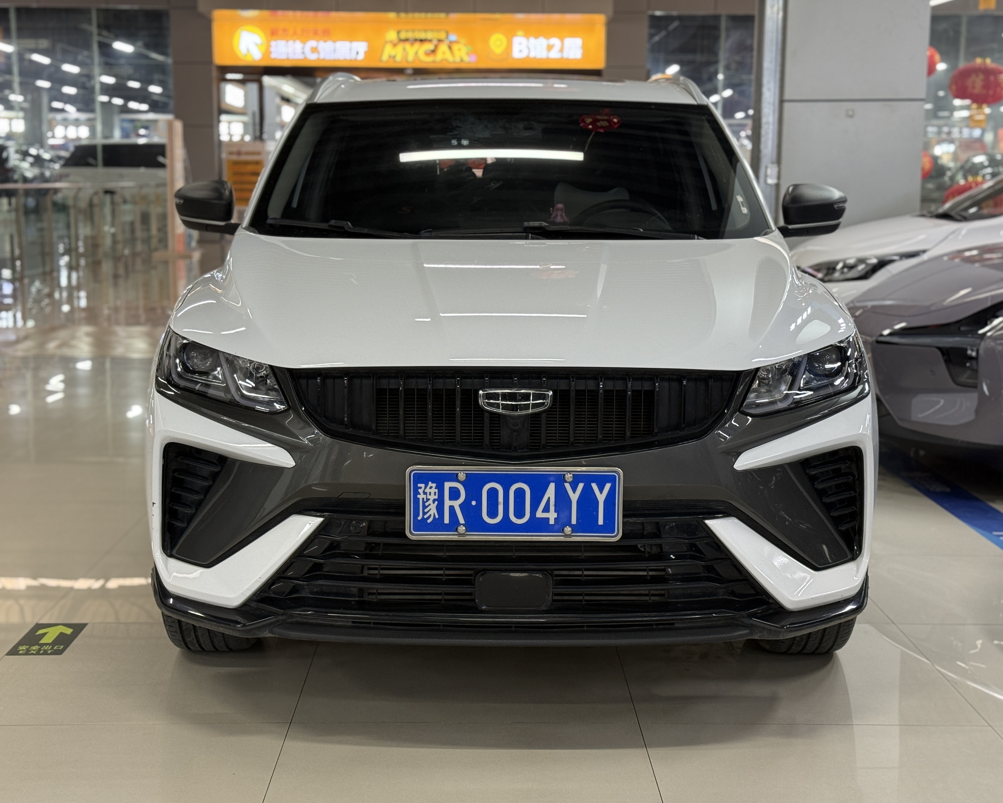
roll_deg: -0.3
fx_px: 1514
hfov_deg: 36.7
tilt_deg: -8.0
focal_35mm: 51
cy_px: 406
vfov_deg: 29.7
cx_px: 496
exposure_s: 1/50
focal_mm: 6.76
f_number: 1.78
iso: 100
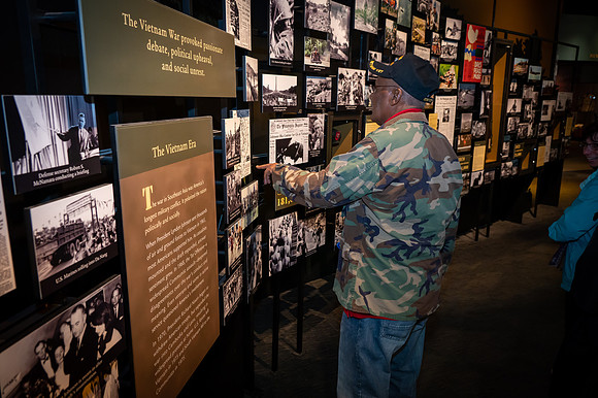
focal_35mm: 28
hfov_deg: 65.5
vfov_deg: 46.4
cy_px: 199
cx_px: 299
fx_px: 465
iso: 3200
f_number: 5
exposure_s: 1/30
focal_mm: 28
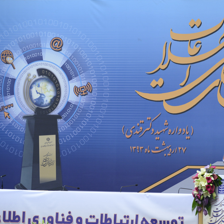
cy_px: 134
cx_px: 188
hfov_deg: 9.0
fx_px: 1420
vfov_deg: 9.0
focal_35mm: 194
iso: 1000
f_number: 5
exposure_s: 1/80
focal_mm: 125
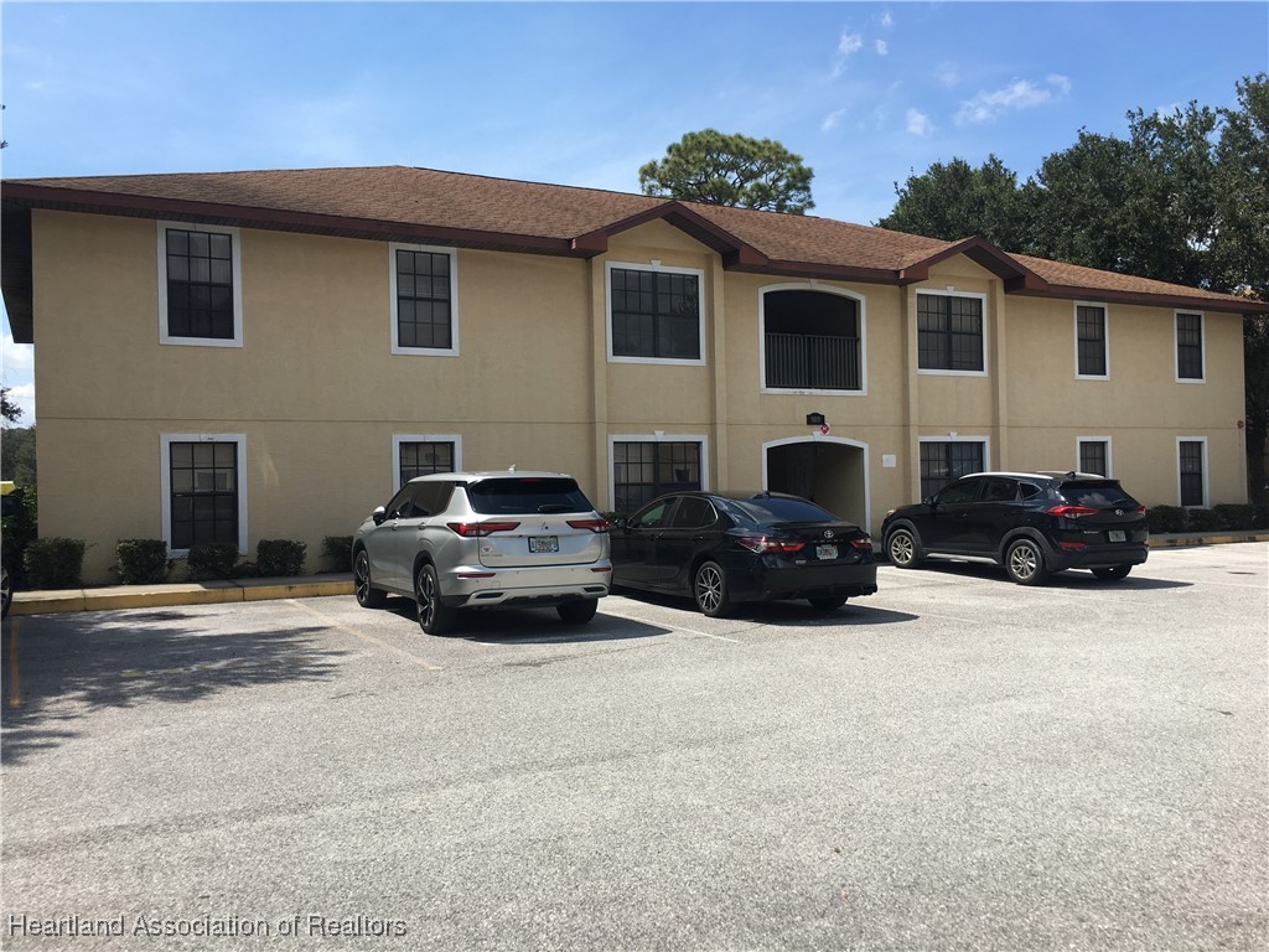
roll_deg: +0.4
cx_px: 634
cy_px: 476
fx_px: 1063
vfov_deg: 48.2
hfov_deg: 61.7
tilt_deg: +1.8
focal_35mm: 29
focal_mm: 4.15
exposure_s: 1/1425
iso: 25
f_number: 2.2
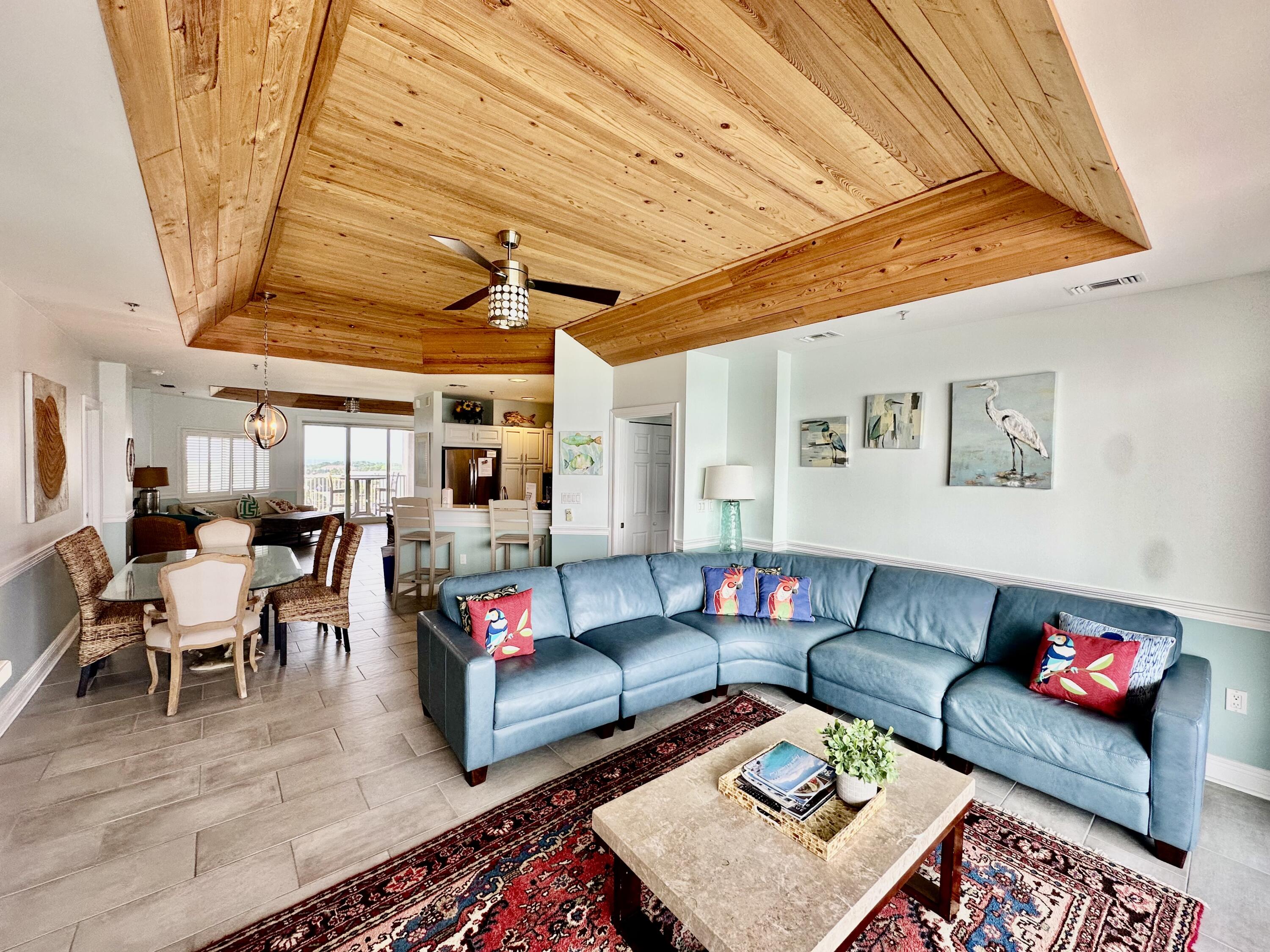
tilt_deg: -1.2
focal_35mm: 14
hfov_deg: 102.1
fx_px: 514
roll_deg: -1.2
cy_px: 476
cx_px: 635
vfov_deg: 85.7
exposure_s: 1/120
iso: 80
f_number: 2.2
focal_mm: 2.22
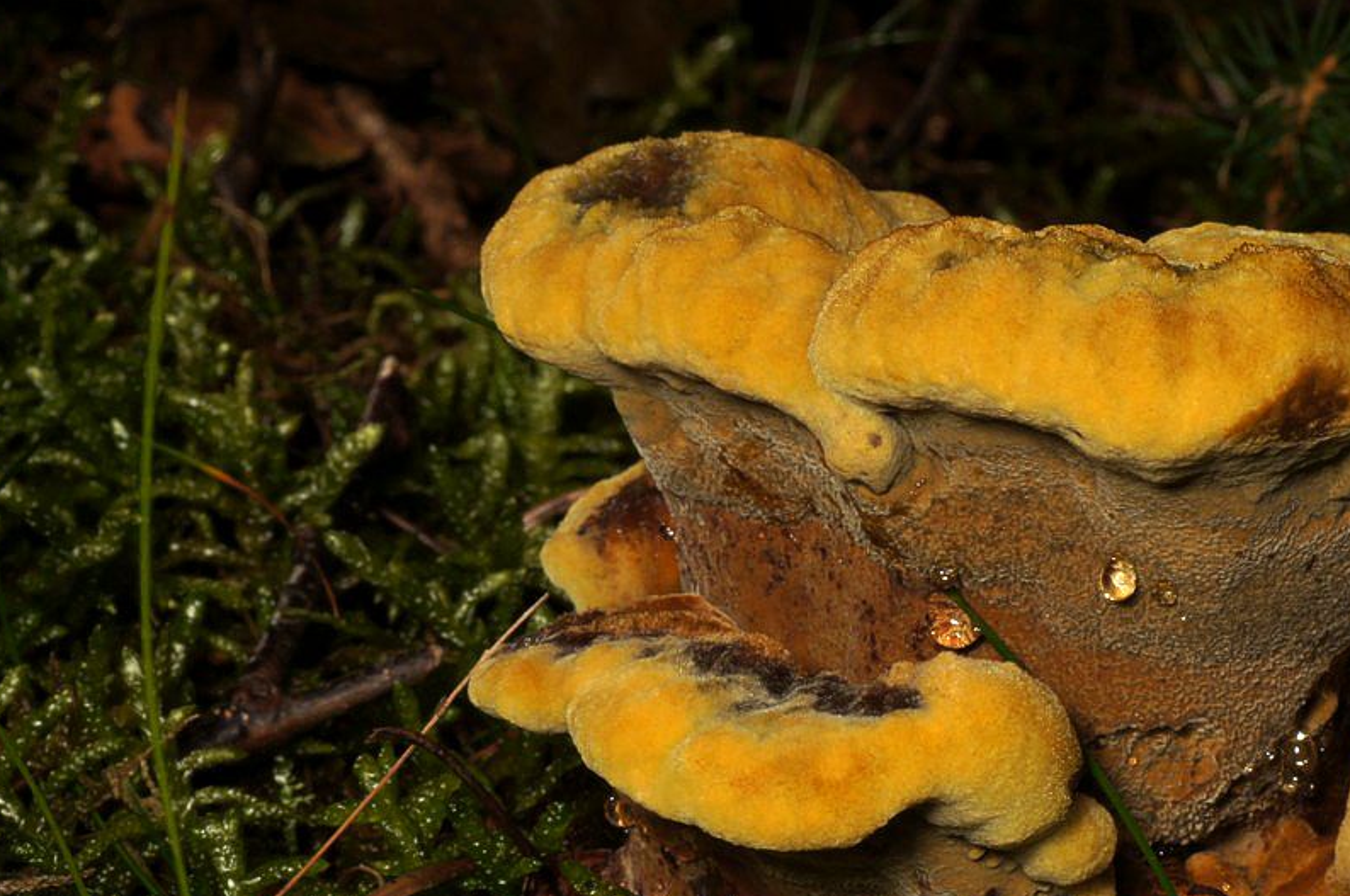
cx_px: 971
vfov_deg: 6.7
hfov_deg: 10.1
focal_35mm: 204
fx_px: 7639
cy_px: 565
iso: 100
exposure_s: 1/160
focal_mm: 90
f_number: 20
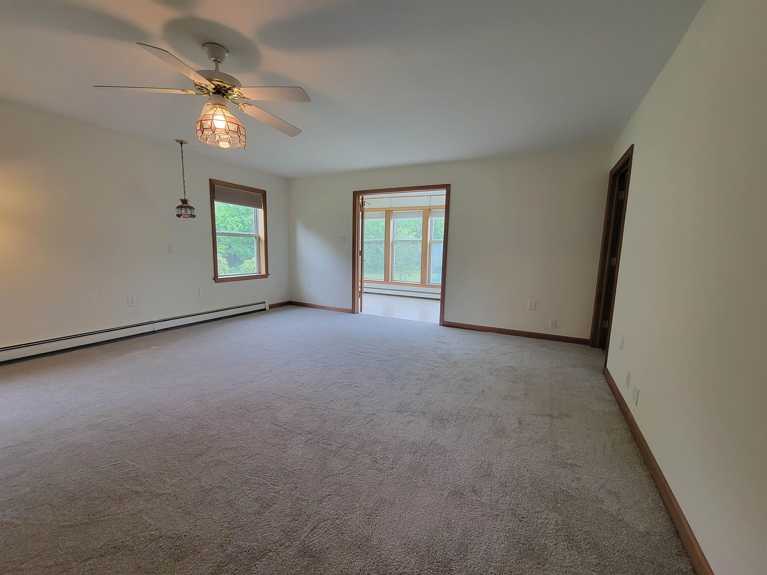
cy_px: 288
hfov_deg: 106.2
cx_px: 384
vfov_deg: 89.9
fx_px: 288
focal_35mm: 13
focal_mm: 2.2
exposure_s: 1/60
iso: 160
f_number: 2.2
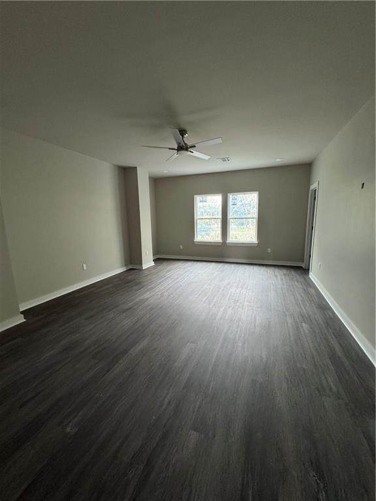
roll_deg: +1.3
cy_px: 250
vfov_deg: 102.1
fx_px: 203
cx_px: 188
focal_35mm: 14
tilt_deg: -9.5
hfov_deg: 85.7
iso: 320
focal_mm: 2.22
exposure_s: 1/99
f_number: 2.2
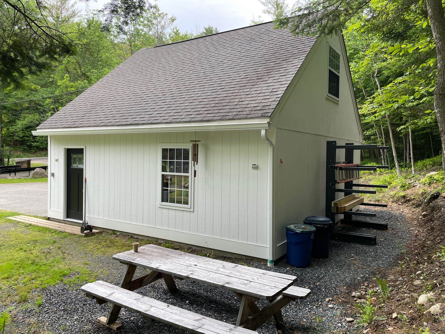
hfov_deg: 67.3
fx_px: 334
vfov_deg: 53.1
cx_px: 222
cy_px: 167
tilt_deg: -1.6
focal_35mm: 26
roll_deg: -1.3
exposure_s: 1/296
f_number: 1.6
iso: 32
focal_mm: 4.2
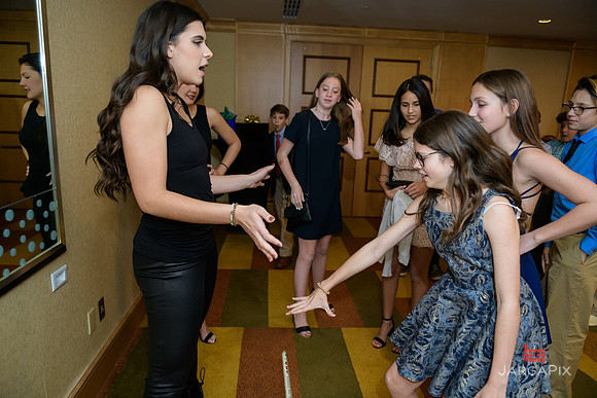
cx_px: 298
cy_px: 199
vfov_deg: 53.2
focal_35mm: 24
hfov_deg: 73.7
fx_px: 398
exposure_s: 1/125
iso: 1600
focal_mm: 24
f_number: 3.2
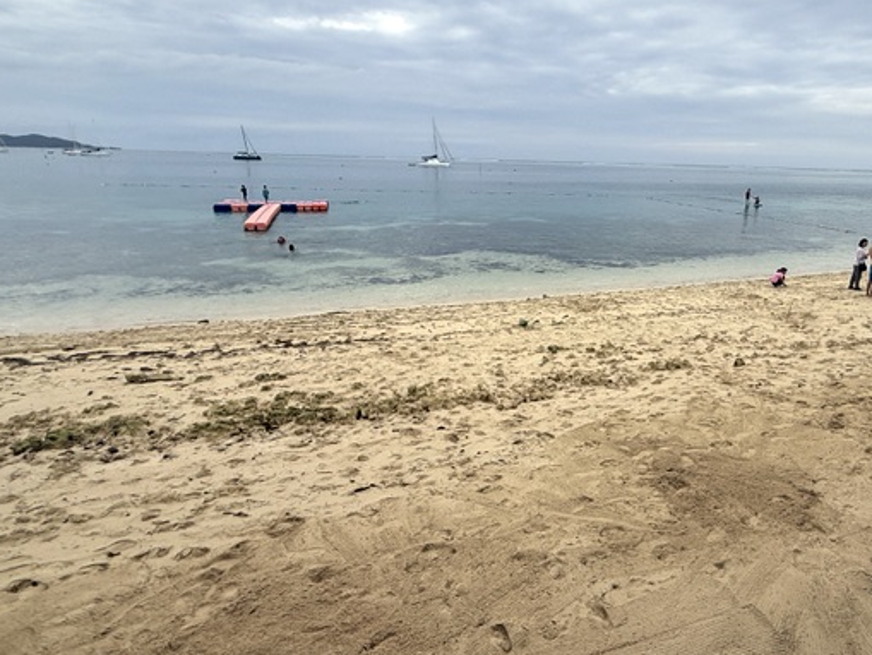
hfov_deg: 73.8
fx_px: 554
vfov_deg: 61.1
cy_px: 307
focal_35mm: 22
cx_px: 588
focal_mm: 2.22
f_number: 2.2
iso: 50
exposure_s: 1/686
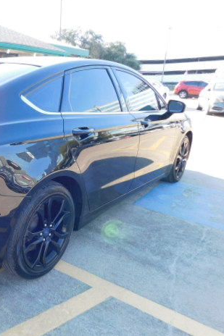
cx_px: 8
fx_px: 308
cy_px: 170
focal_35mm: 33
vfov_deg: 57.2
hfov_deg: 36.5
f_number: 3
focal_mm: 4
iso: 125
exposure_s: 1/200
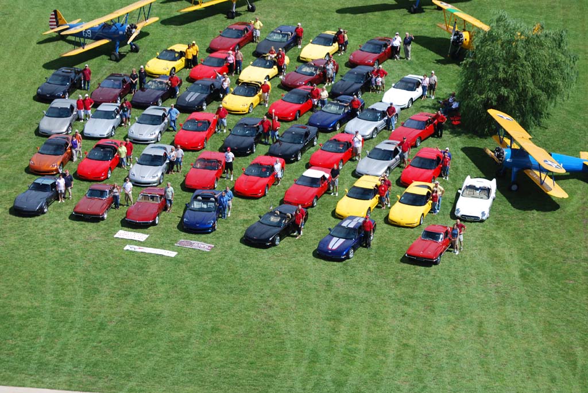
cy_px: 196
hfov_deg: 13.7
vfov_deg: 9.2
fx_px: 2452
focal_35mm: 150
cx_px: 294
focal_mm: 100
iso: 100
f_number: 5.6
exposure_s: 1/500
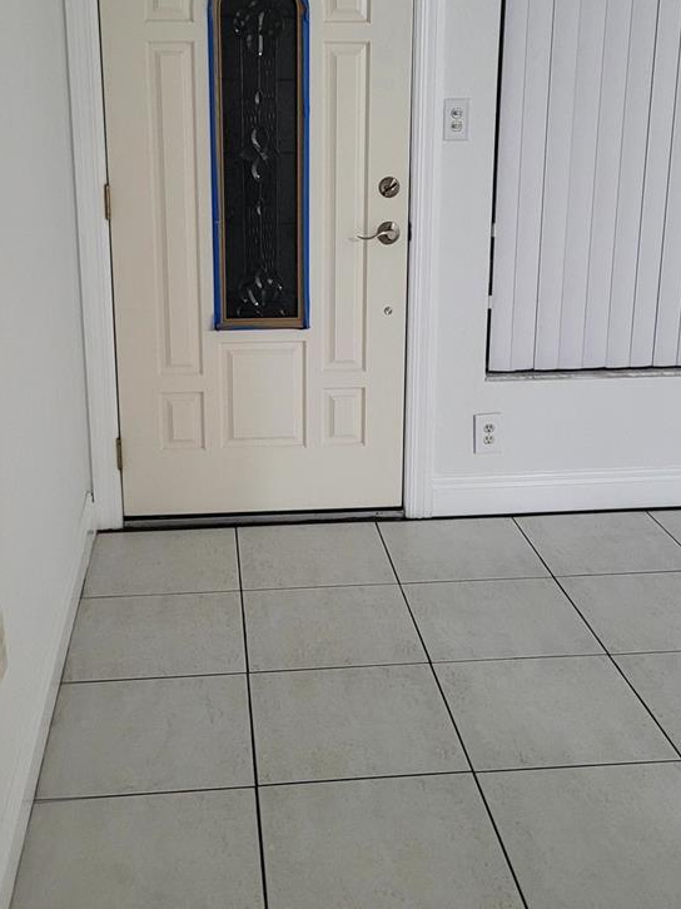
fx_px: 1129
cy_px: 388
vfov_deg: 43.7
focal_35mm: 43
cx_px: 315
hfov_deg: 33.6
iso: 640
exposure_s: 1/40
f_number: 1.8
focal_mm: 5.4
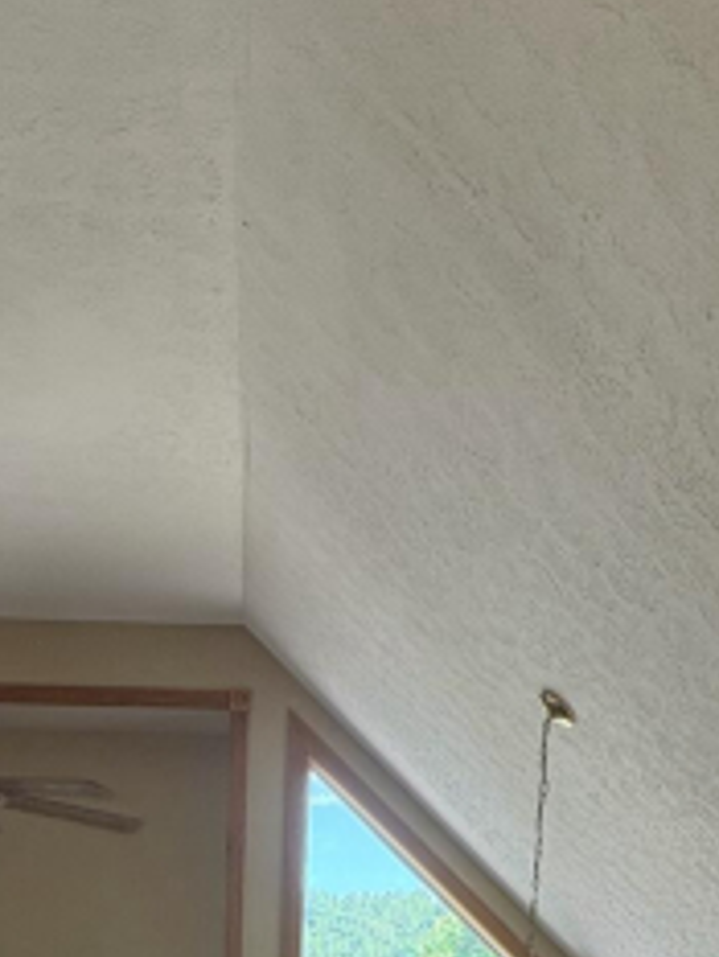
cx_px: 226
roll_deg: -0.8
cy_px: 1152
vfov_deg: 36.2
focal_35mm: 40
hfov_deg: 35.6
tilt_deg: -7.2
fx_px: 1107
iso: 125
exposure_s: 1/120
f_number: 2.2
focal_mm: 2.22
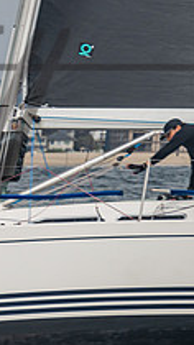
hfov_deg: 1.6
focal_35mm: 733
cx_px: -335
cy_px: 49
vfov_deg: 2.9
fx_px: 6709
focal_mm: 185
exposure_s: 1/640
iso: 160
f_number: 6.3
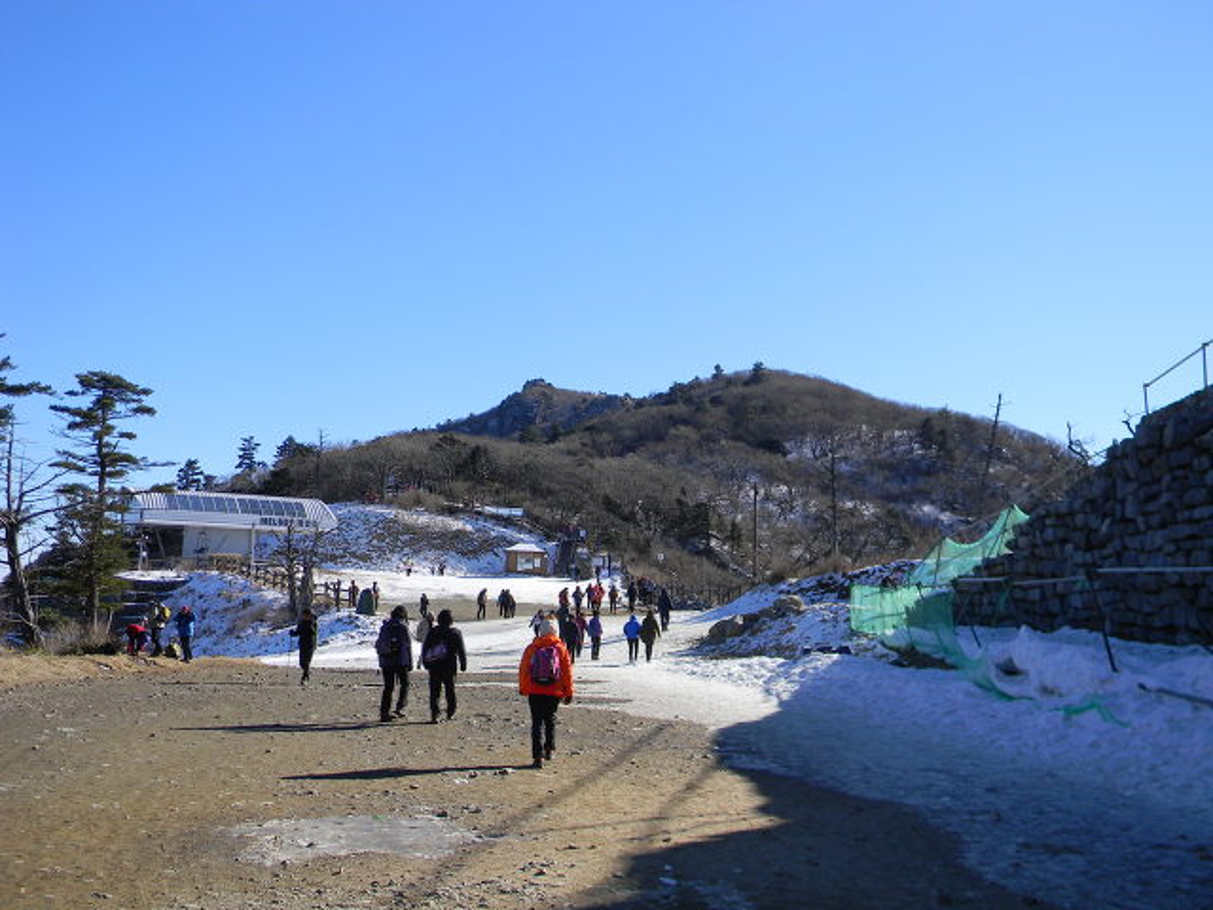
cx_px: 606
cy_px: 455
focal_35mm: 36
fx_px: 1261
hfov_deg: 51.4
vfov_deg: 39.7
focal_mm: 6.4
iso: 80
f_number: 3.7
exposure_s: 1/740
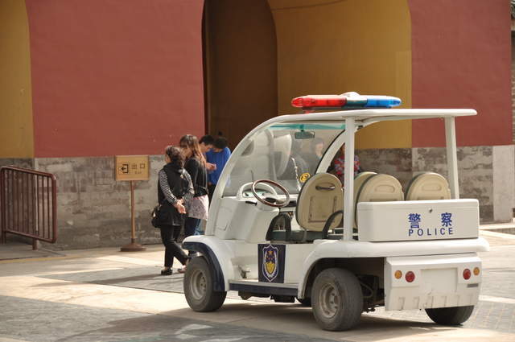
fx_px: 1714
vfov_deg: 11.4
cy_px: 171
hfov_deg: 17.1
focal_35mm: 120
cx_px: 258
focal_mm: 80
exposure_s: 1/200
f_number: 5
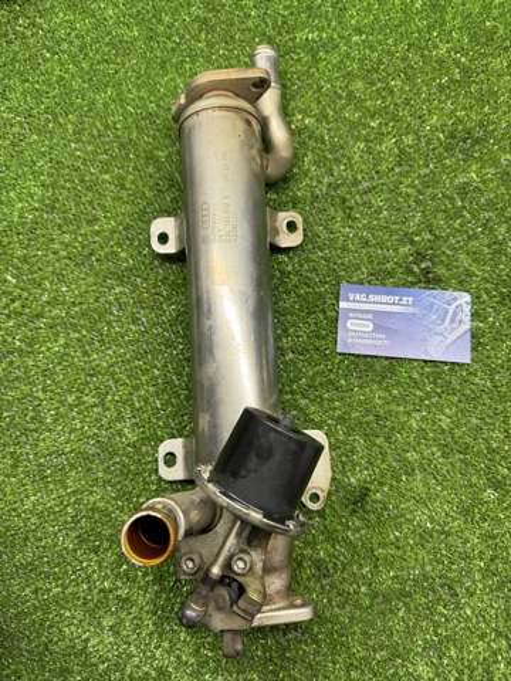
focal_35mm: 24
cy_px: 340
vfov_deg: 71.6
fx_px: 472
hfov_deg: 56.8
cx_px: 256
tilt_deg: -77.0
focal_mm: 6.76
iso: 125
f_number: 1.78
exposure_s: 1/100
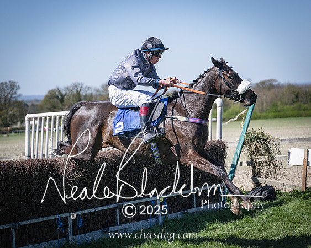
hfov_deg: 19.2
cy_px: 132
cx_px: 134
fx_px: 919
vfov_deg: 15.4
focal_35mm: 100
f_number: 2.8
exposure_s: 1/2000
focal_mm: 70
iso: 72
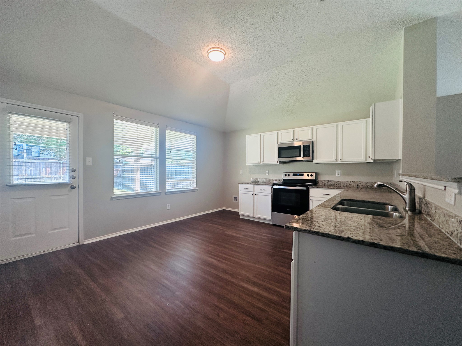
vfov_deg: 85.7
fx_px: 187
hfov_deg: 102.1
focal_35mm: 14
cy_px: 173
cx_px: 231
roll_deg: -0.2
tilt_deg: -0.1
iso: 200
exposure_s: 1/120
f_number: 2.2
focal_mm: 2.22
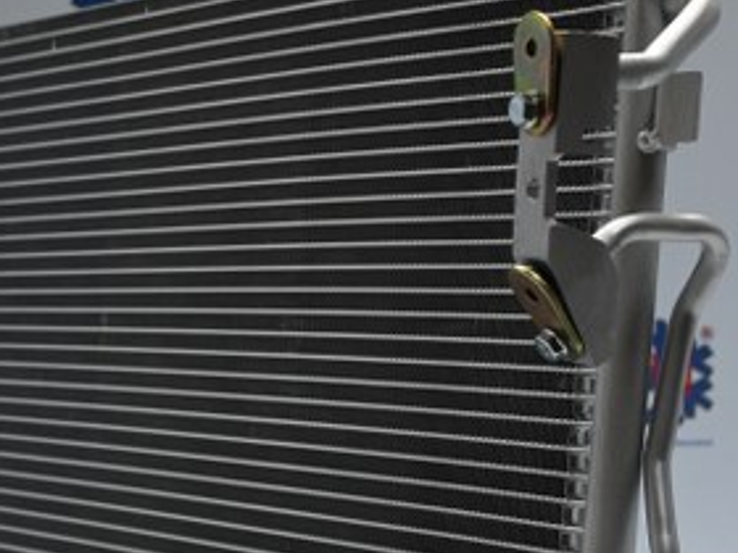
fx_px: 1514
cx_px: 227
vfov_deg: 20.7
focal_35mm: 71
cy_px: 345
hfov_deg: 27.2
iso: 320
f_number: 4.2
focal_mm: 23
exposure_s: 1/40
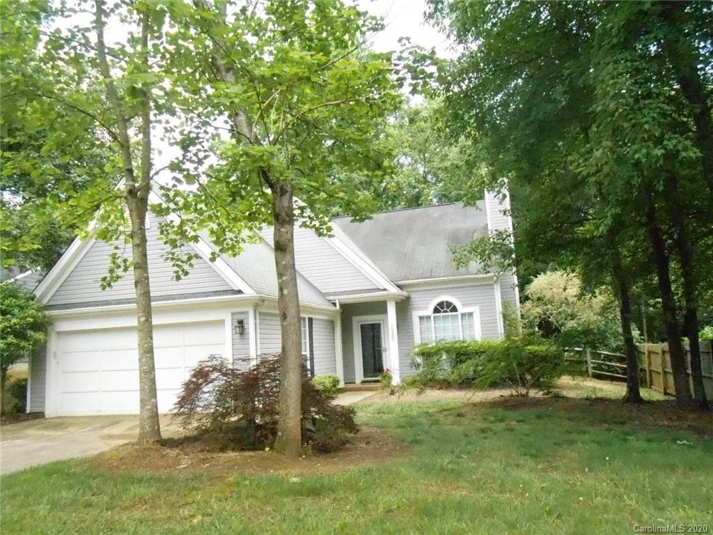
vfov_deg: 53.1
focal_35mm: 26
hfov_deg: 67.3
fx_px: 536
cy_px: 268
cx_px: 356
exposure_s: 1/1500
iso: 1600
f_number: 3.5
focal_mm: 4.6
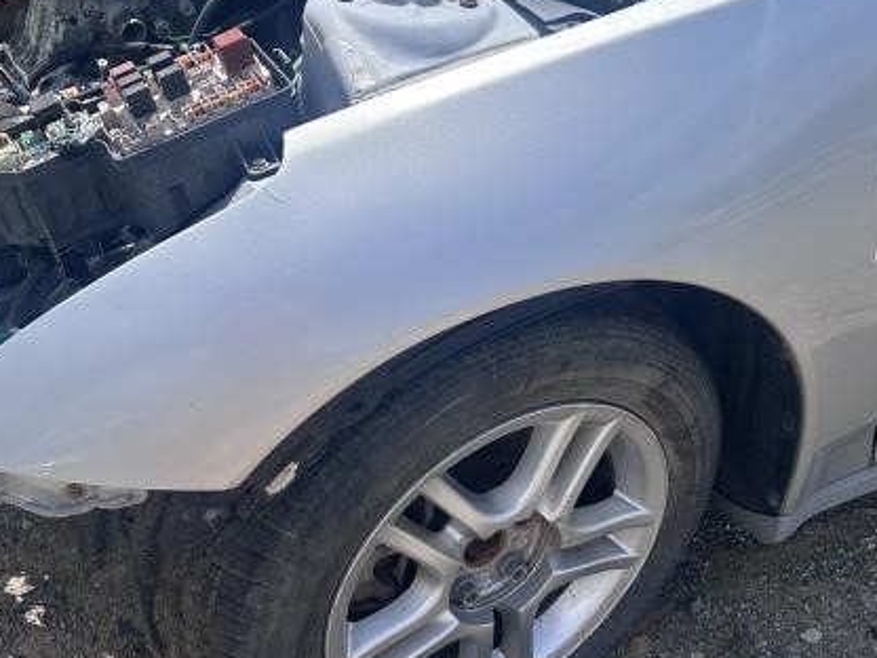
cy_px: 302
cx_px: 426
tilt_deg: -37.1
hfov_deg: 38.2
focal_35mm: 50
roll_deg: -3.7
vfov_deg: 29.1
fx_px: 1267
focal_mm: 5.7
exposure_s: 1/3460
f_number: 1.5
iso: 50
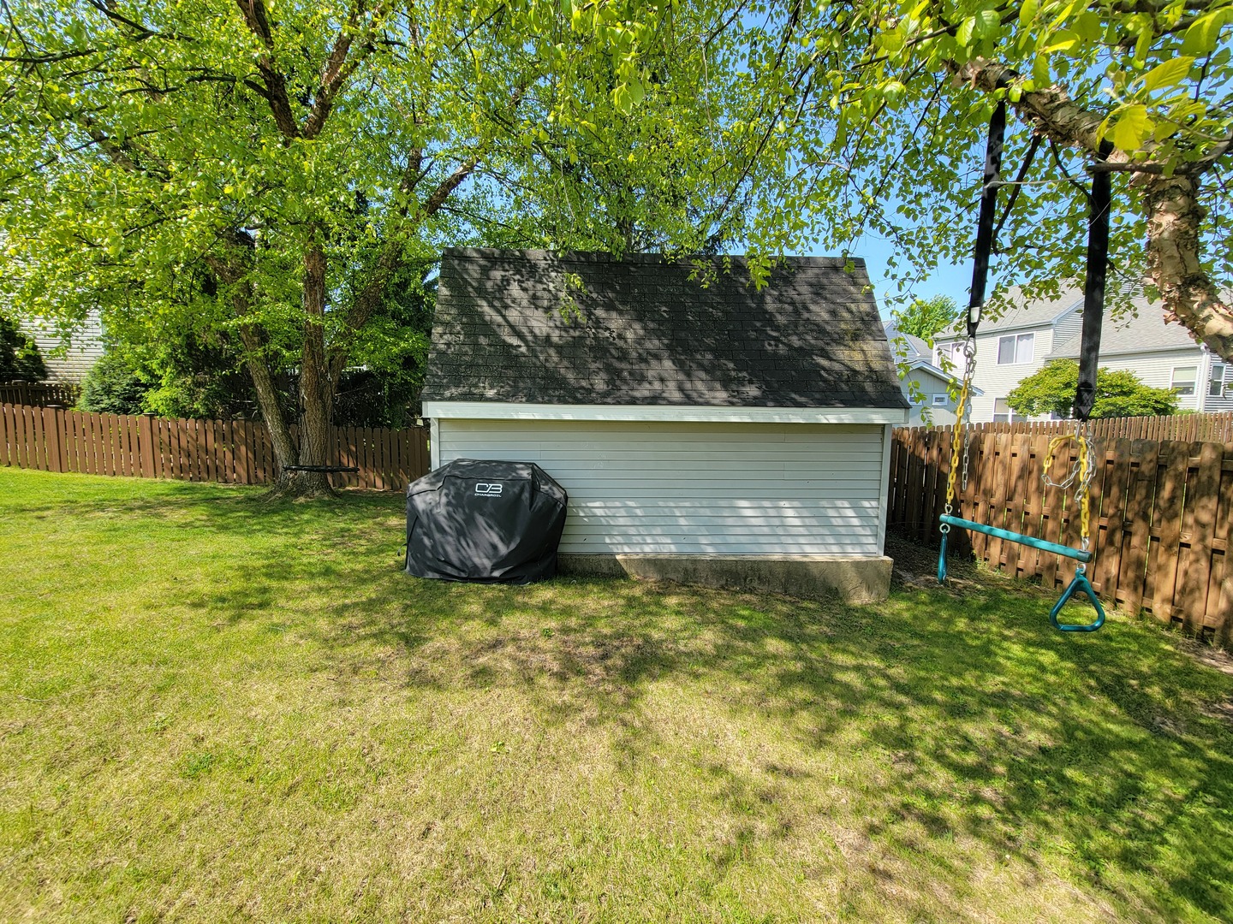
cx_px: 616
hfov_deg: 106.2
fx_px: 463
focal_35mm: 13
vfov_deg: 89.9
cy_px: 462
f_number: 2.2
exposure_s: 1/593
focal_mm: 2.2
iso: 50
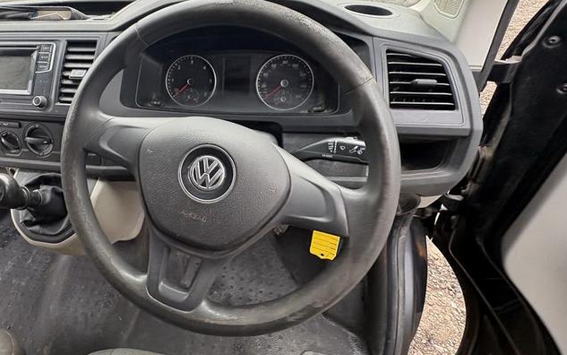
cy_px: 142
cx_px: 185
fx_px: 325
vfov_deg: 56.9
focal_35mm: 21
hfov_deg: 79.4
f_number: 2.2
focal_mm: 2.22
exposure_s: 1/101
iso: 80
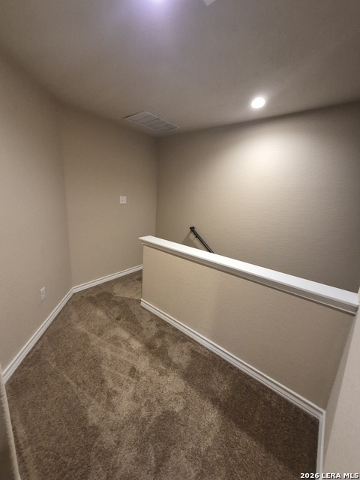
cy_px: 240
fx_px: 180
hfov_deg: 89.9
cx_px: 180
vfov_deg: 106.2
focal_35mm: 13
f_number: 2.2
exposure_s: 1/60
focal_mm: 1.74
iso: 500
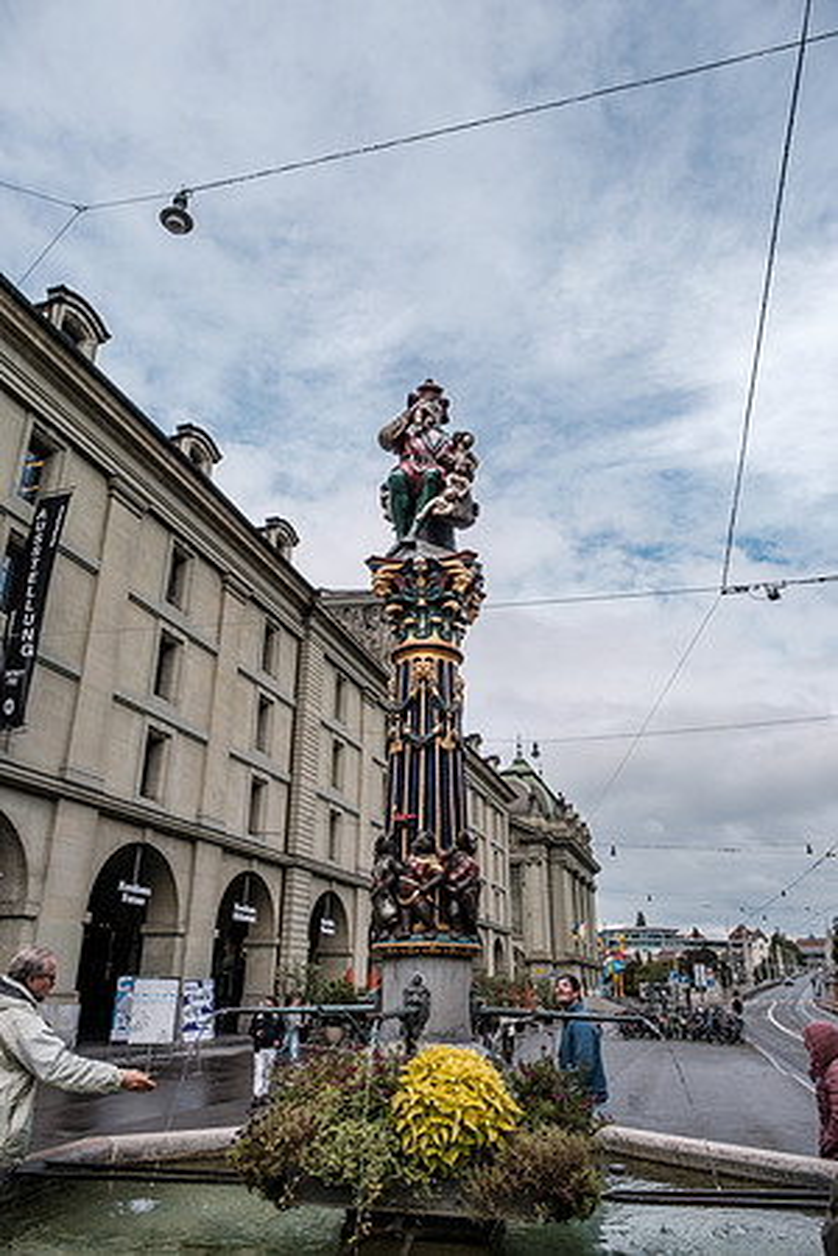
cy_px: 628
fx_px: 838
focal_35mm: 24
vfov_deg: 73.7
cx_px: 419
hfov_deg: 53.1
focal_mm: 16
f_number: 5.6
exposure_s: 1/1100
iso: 320
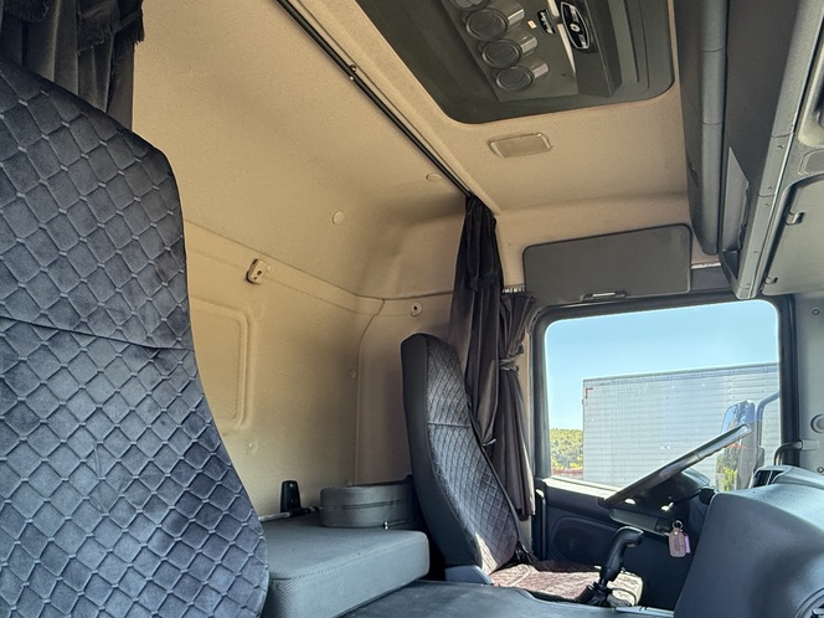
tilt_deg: +0.0
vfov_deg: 53.6
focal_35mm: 24
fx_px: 571
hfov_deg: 71.5
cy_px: 481
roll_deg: +2.0
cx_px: 432
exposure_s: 1/99
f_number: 2.2
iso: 200
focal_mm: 2.22
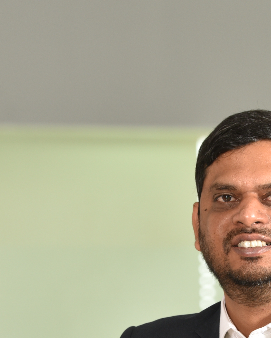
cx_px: 209
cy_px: 327
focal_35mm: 399
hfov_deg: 3.9
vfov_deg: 4.8
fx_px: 4000
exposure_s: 1/60
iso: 250
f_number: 4.5
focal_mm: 135
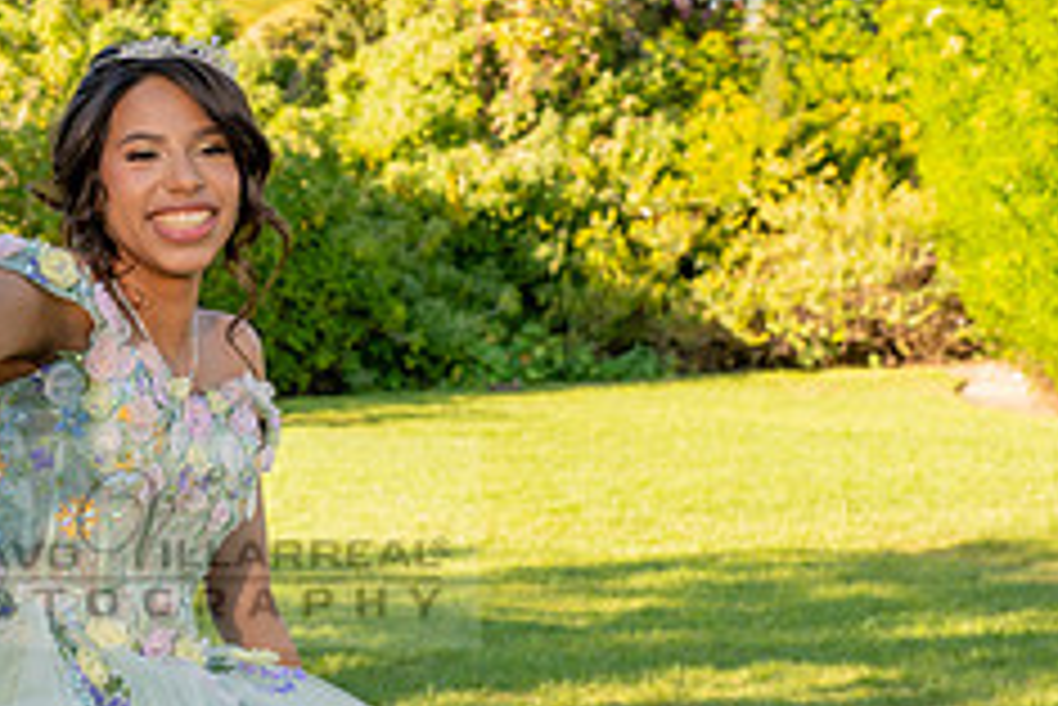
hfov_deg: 18.1
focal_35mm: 111
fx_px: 3264
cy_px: 542
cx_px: 99
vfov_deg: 12.3
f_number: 7.1
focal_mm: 45
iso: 200
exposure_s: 1/200
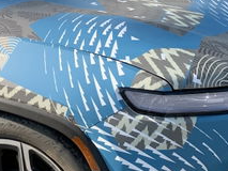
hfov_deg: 20.7
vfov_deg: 16.8
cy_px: 60
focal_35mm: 88
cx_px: -48
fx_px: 580
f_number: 1.8
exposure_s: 1/981
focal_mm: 4.25
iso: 25
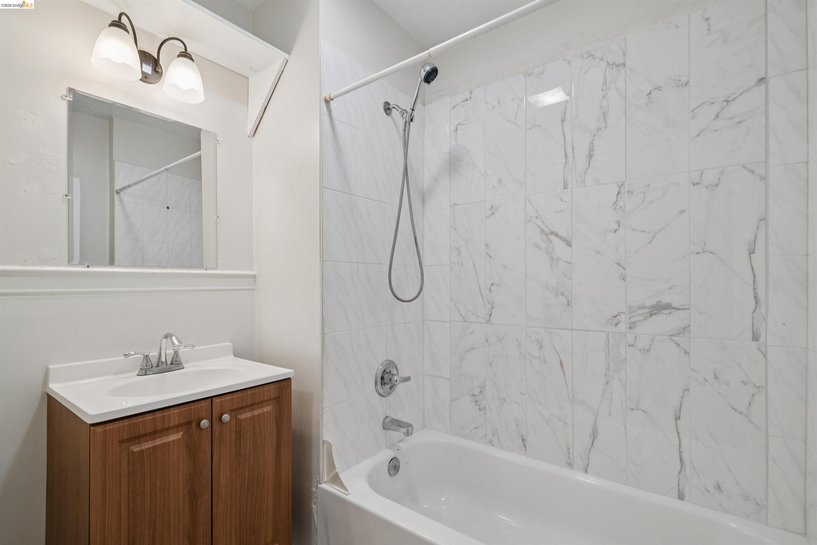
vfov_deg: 73.7
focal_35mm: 16
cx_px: 408
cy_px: 272
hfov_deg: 96.7
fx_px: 363
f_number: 9
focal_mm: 16
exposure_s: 1/15
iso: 400
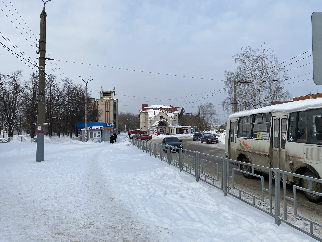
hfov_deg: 67.3
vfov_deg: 53.1
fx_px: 242
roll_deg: +0.1
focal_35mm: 26
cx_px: 161
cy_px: 121
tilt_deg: +2.1
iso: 32
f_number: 1.8
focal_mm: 4.25
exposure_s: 1/2688
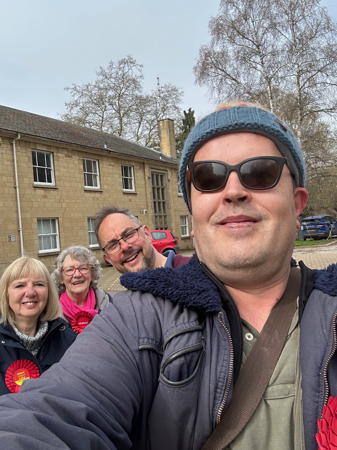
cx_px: 168
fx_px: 389
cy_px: 225
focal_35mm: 30
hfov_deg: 46.8
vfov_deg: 60.0
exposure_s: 1/740
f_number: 1.9
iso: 25
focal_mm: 2.69
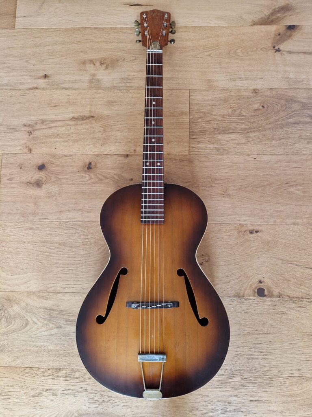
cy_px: 208
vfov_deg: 73.9
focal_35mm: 23
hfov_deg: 58.9
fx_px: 276
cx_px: 156
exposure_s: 1/100
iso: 50
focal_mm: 5.4
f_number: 1.8
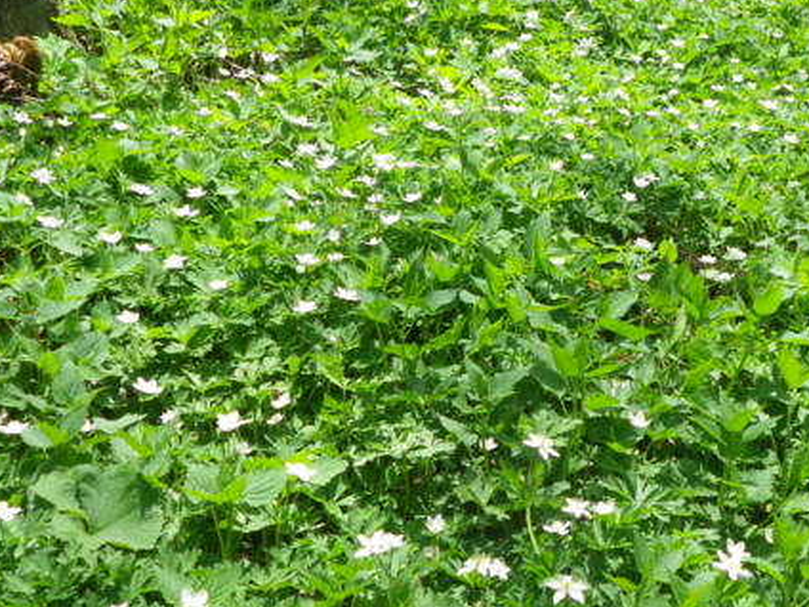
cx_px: 527
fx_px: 1542
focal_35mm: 66
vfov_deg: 22.2
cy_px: 269
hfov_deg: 29.2
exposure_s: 1/250
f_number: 3.8
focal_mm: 6.2
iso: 64
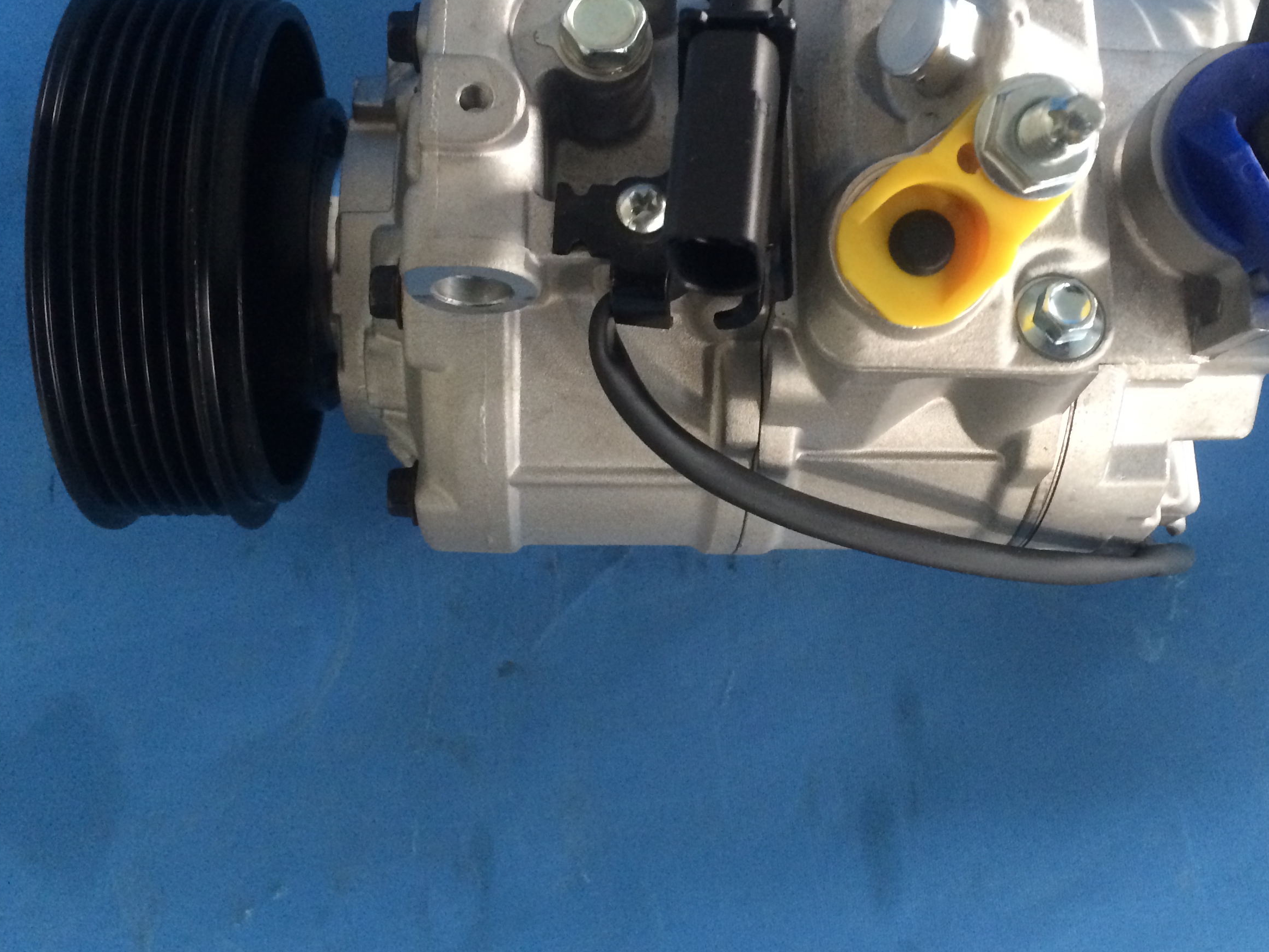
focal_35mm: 42
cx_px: 698
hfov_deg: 44.7
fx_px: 1540
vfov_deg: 34.1
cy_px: 323
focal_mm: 4.12
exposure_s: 1/30
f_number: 2.2
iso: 320
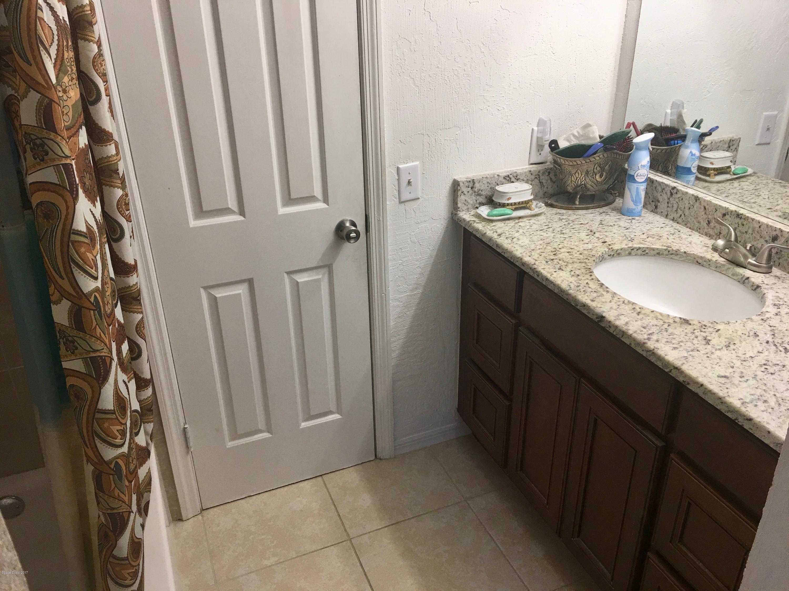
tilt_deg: -26.5
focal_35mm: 29
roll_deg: +1.5
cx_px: 394
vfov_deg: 48.2
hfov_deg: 61.7
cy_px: 296
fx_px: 661
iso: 32
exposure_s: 1/40
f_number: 2.2
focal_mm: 4.15
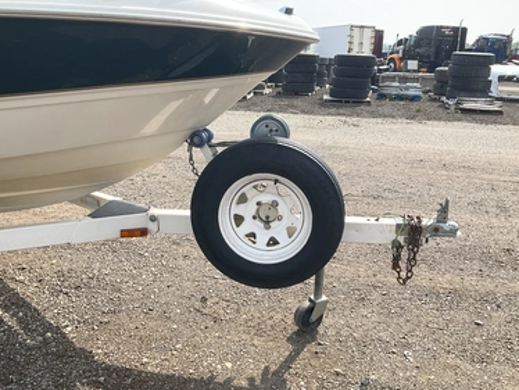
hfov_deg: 58.3
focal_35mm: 31
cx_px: 266
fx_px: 465
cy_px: 186
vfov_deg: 45.5
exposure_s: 1/1195
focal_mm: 3
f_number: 1.8
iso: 25
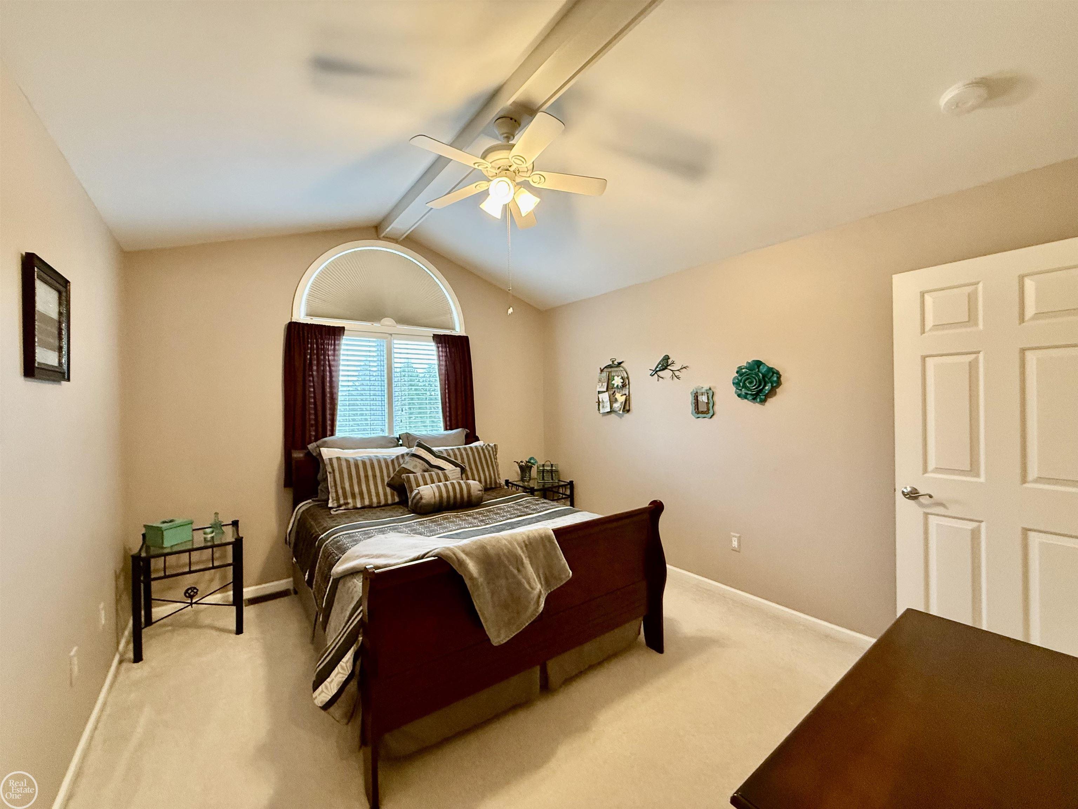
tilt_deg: -0.8
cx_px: 539
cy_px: 404
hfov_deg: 102.1
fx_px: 436
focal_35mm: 14
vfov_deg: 85.7
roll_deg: +0.9
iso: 400
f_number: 2.2
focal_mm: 2.22
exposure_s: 1/60
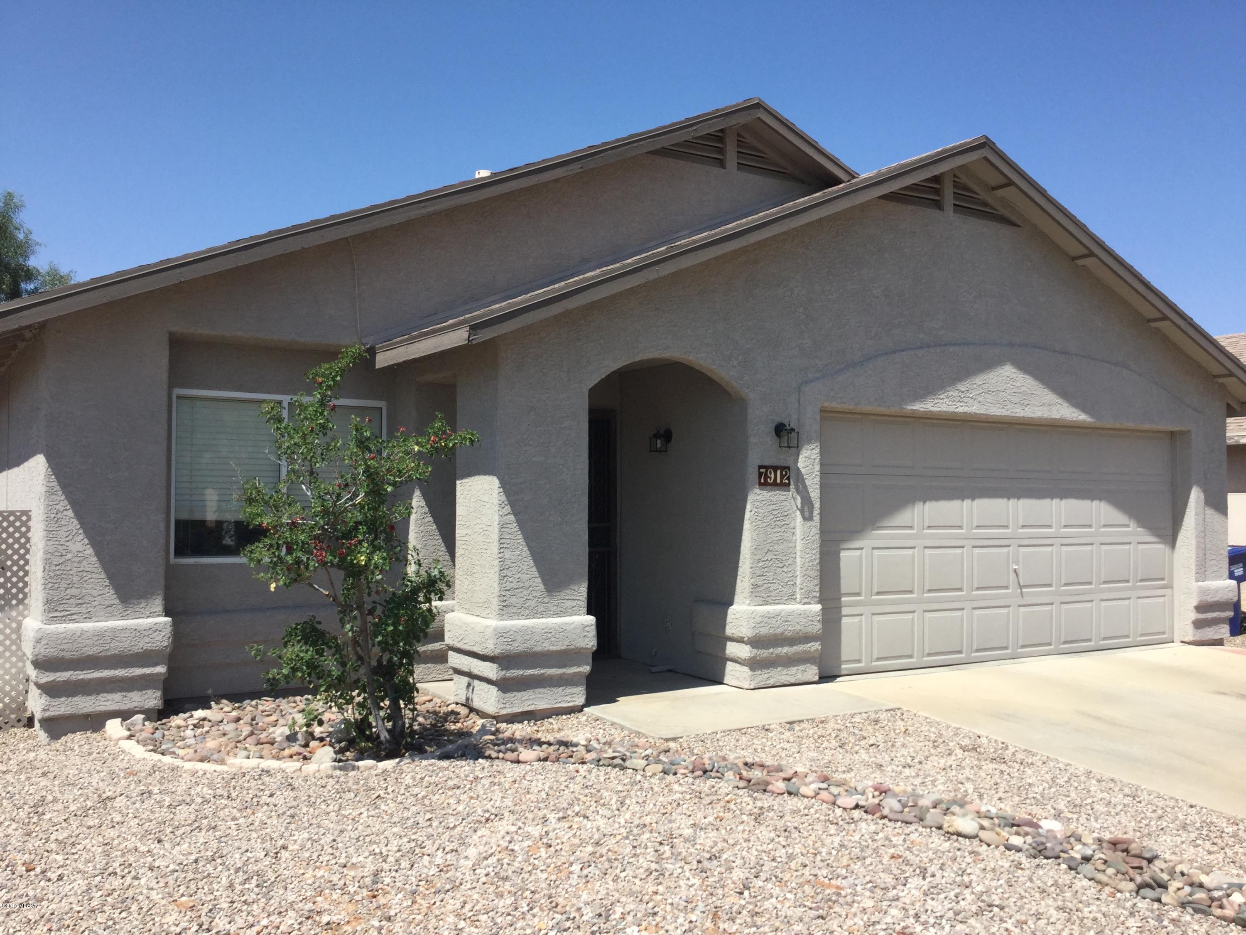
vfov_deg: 45.4
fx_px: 1116
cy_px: 468
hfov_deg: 58.4
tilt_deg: +1.4
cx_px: 623
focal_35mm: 31
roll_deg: -0.7
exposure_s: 1/1359
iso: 25
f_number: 2.4
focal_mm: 3.3
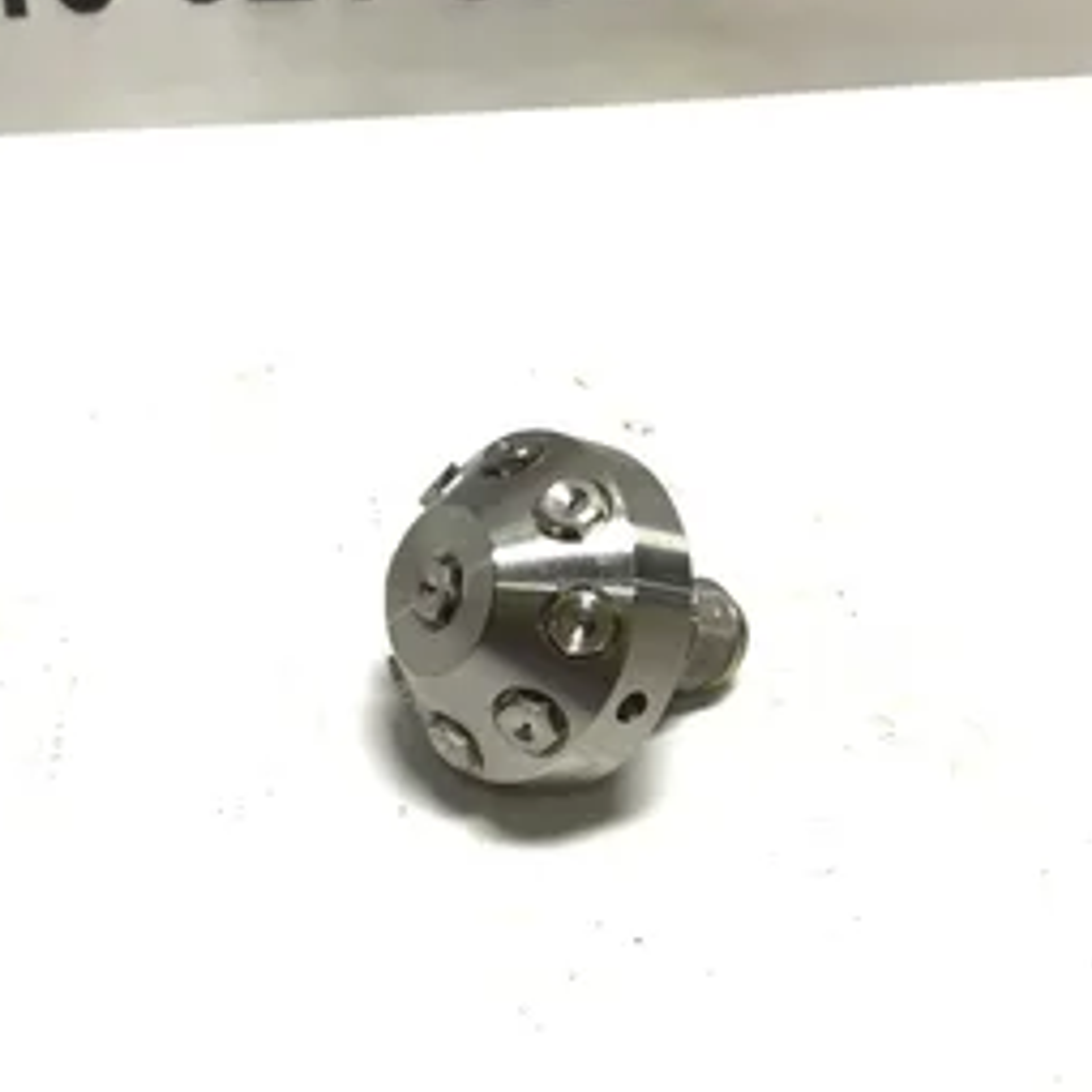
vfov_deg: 39.2
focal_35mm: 43
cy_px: 514
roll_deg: +0.3
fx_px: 1535
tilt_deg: -35.7
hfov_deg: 39.1
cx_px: 467
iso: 25
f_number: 2.4
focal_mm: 3.3
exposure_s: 1/129
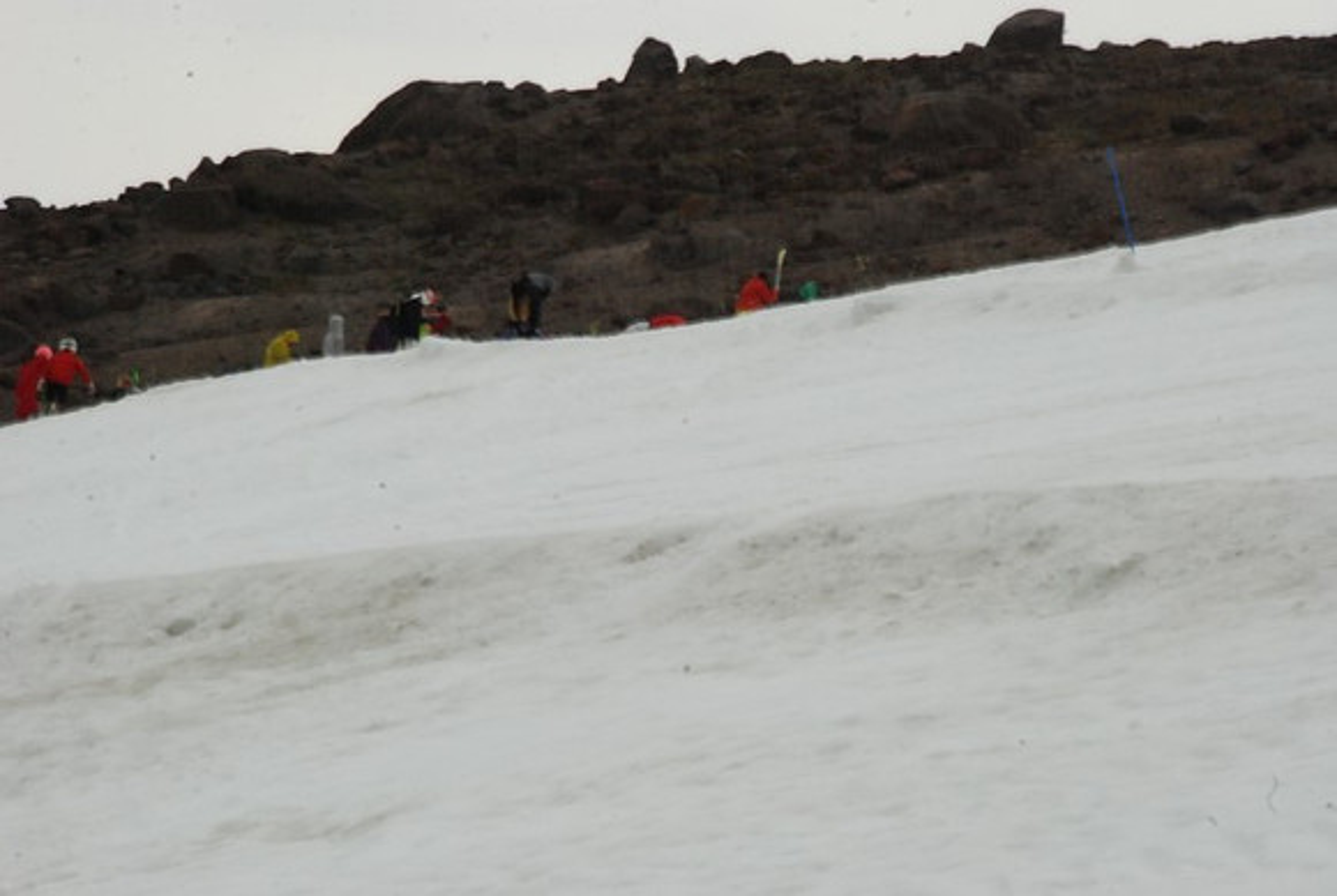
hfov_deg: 12.2
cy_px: 448
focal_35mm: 168
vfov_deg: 8.2
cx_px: 668
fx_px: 6250
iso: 1000
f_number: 29
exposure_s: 1/20
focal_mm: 112
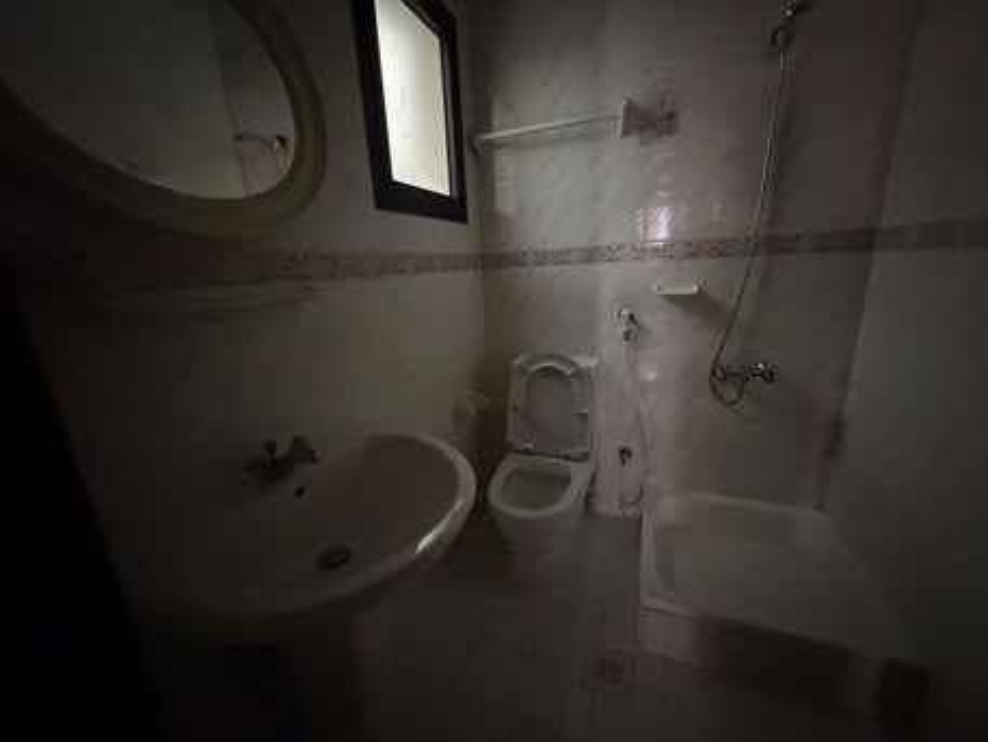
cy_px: 371
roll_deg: +2.6
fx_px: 400
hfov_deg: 102.0
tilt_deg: -15.1
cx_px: 494
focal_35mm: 14
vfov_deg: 85.7
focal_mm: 2.22
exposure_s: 1/30
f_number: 2.2
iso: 2500
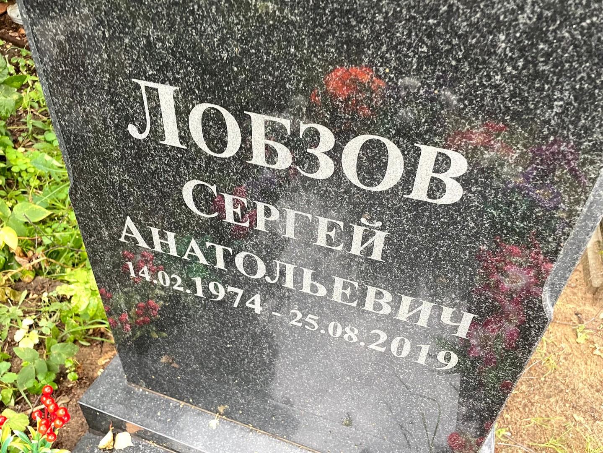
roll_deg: -3.2
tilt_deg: -40.2
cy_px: 226
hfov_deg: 67.3
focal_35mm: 26
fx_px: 453
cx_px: 302
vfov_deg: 53.1
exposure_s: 1/60
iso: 200
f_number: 1.6
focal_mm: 4.2
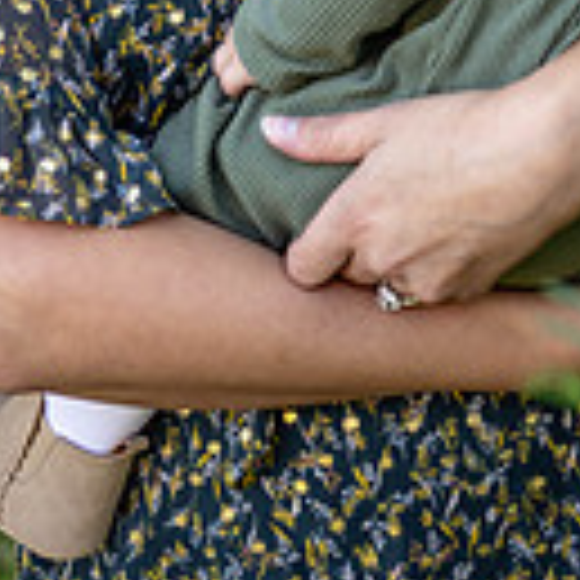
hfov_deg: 16.7
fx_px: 1971
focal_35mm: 104
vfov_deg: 15.3
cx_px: 382
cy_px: -315
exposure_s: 1/250
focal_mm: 35
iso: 160
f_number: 2.5
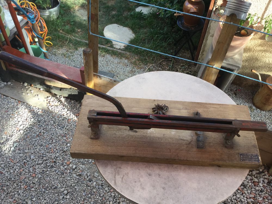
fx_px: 244
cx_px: 136
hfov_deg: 58.4
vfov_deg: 45.4
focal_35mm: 31
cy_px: 102
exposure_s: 1/100
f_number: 2.4
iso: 25
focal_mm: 3.3
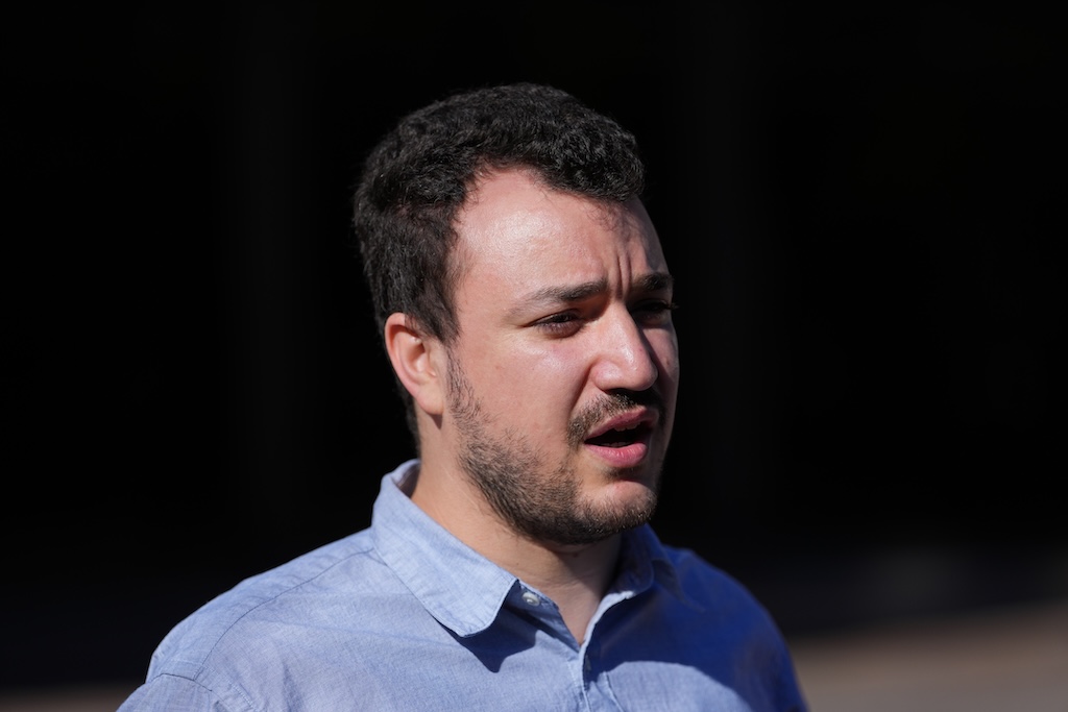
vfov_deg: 8.4
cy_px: 356
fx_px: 4866
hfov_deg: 12.5
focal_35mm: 164
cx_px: 534
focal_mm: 164
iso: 125
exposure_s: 1/5000
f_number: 2.8
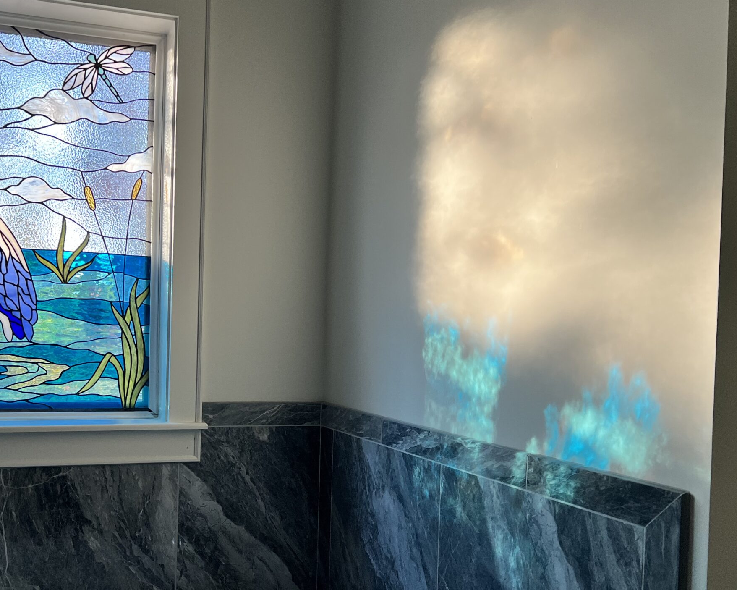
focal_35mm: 37
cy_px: 341
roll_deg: -1.3
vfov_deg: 40.0
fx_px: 807
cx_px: 245
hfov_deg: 48.3
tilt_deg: -1.5
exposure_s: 1/121
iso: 125
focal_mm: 5.7
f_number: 1.5
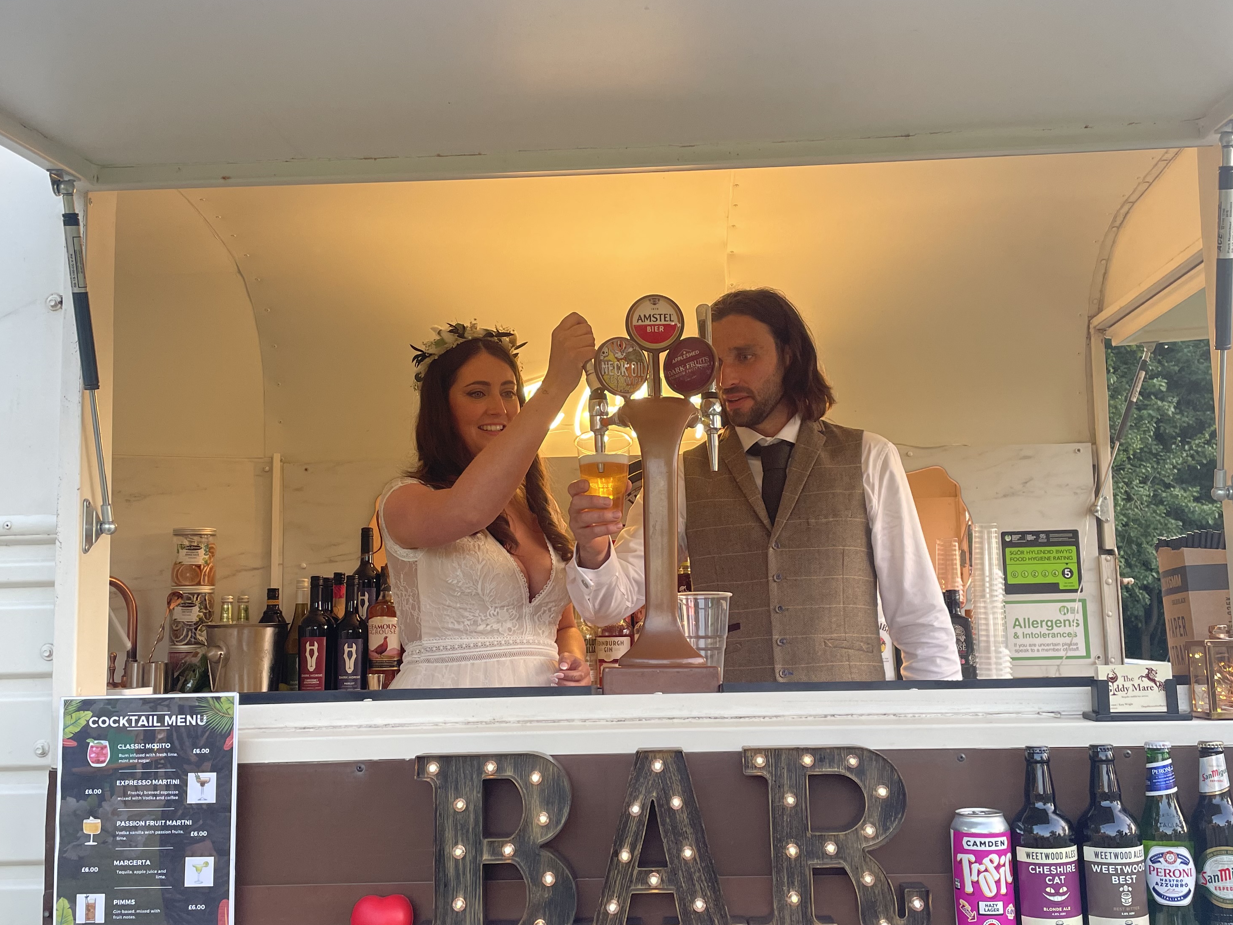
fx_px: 1282
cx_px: 629
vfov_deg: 39.6
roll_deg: +2.3
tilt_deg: +7.0
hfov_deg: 51.4
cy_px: 498
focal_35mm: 36
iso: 80
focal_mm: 4.2
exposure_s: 1/102
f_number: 1.6
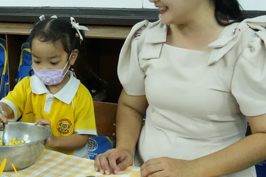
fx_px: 526
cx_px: 62
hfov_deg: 27.9
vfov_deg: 18.9
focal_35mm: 71
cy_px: 145
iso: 4000
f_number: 5.6
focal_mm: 19
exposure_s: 1/100
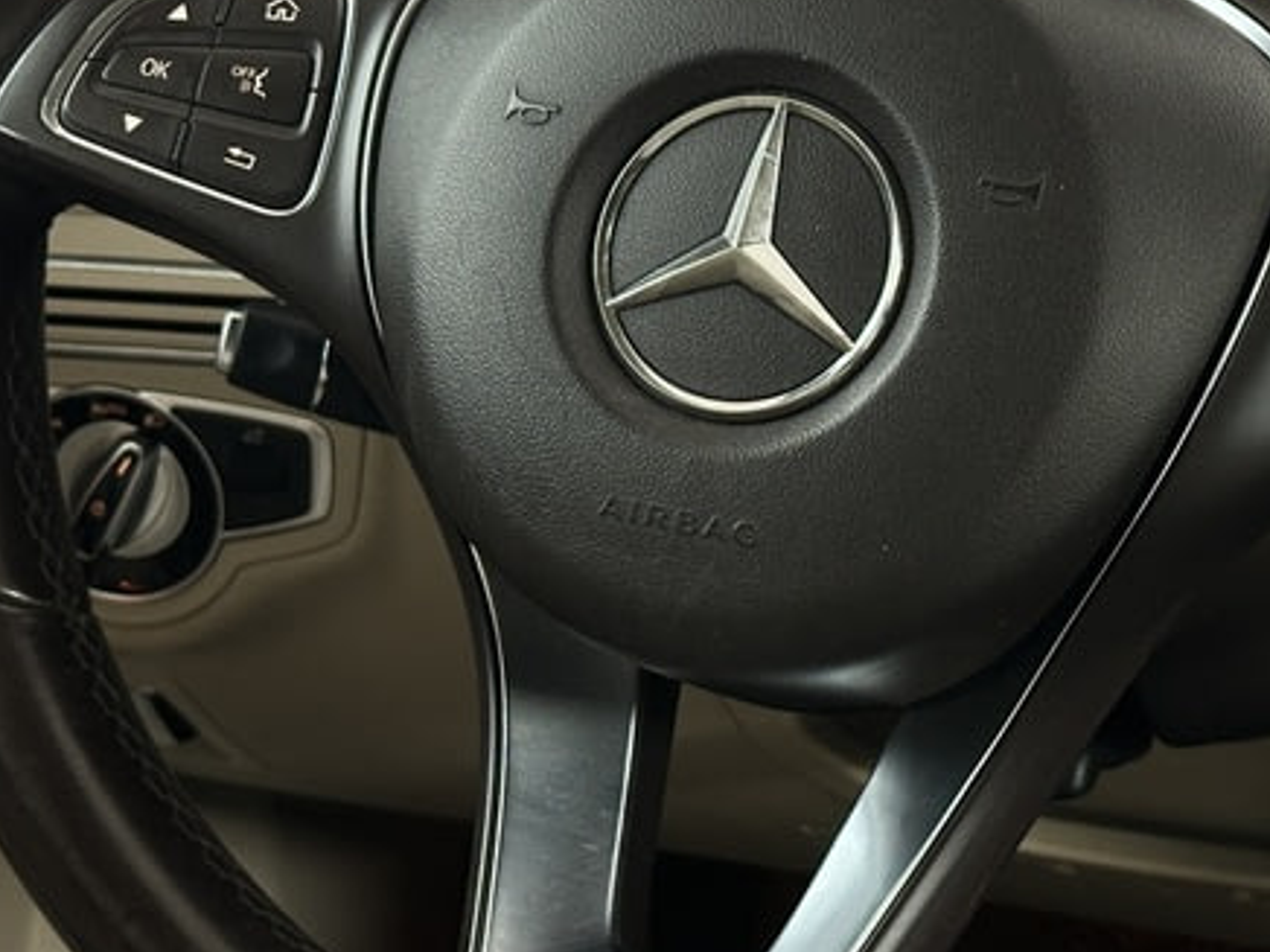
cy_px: 240
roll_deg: +0.0
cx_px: 929
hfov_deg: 19.7
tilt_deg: -17.9
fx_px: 3632
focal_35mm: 99
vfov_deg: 14.9
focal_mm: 6.86
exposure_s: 1/33
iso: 250
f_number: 1.78
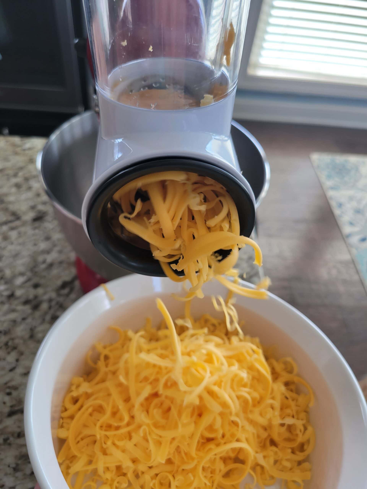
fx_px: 368
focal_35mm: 26
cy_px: 244
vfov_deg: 67.3
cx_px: 184
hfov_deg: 53.1
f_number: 1.8
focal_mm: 5.4
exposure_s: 1/120
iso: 50
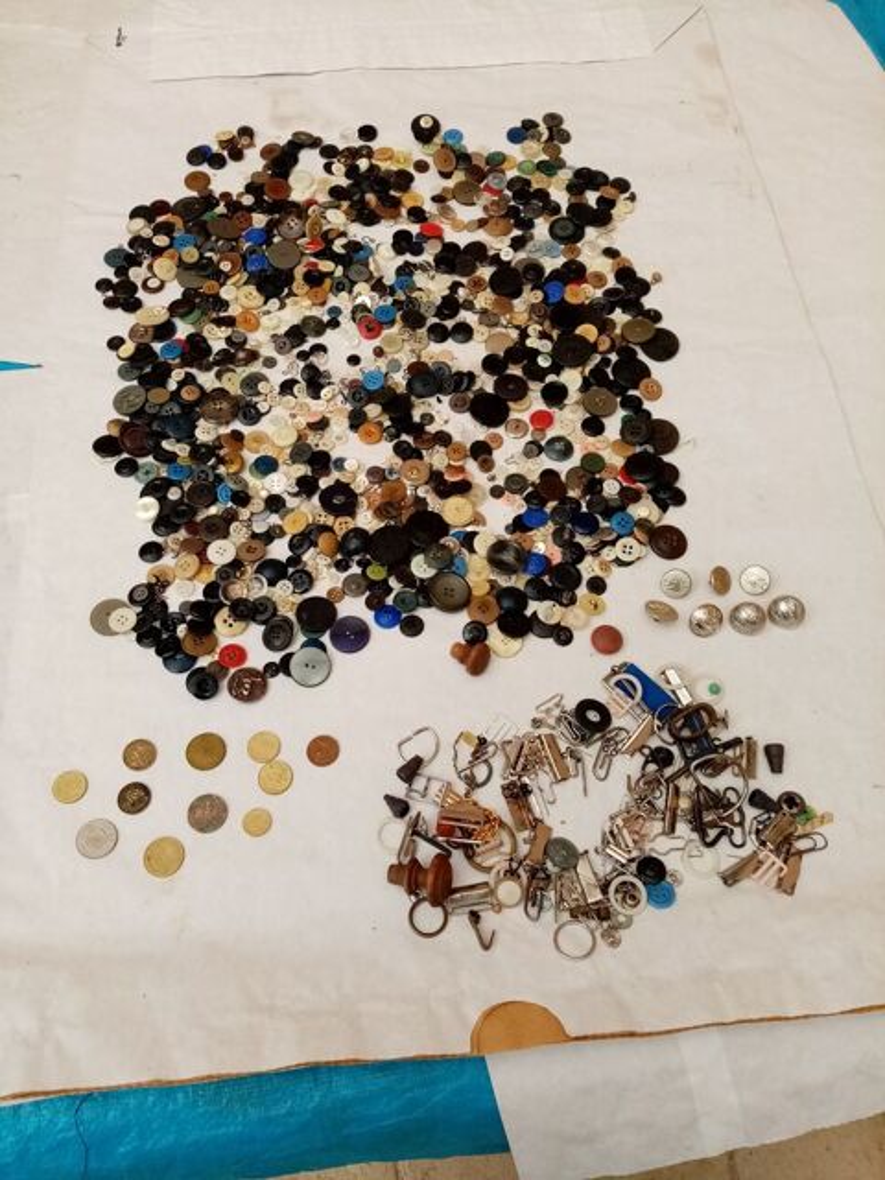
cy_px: 590
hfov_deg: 53.1
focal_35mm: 26
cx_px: 442
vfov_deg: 67.3
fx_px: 886
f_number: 1.8
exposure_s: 1/463
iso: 101
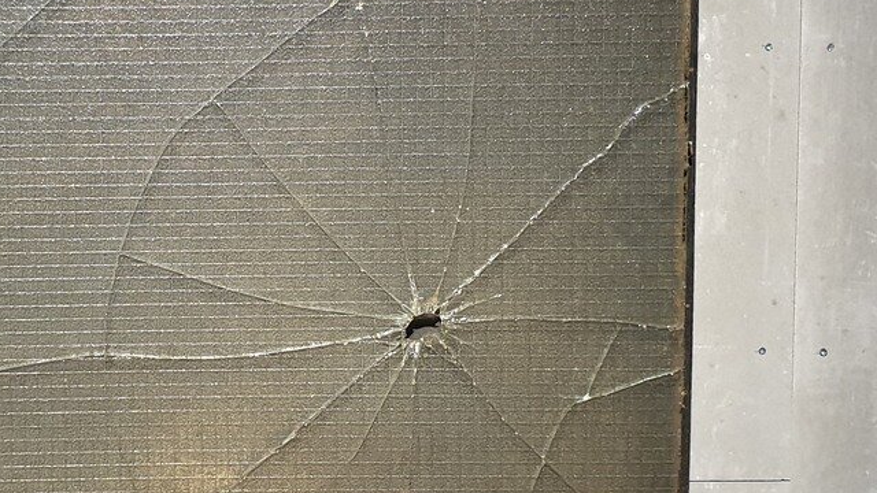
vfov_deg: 19.4
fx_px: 1442
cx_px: 170
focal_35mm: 62
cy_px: 194
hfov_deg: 32.8
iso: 250
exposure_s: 1/60
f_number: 2.4
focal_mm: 4.3
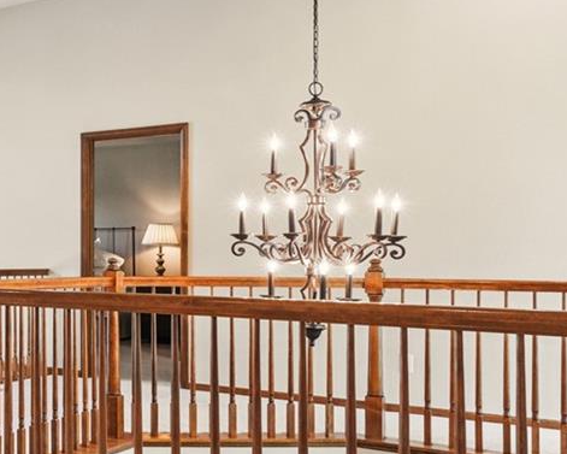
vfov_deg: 29.7
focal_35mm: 51
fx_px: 856
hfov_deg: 28.3
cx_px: -215
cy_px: 252
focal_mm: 16
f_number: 4
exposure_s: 1/25
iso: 500
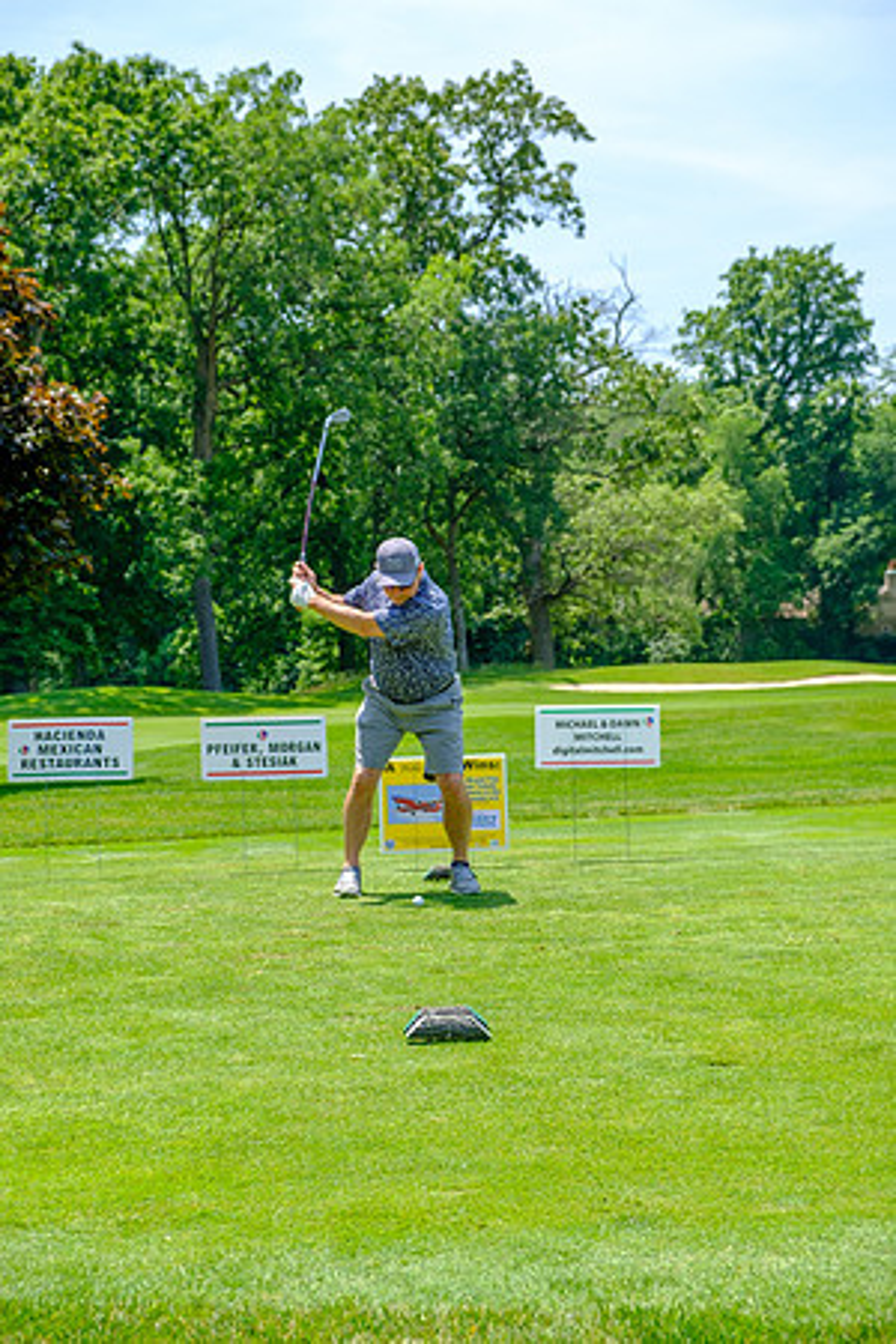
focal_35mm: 64
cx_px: 448
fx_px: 2389
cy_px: 672
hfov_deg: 21.2
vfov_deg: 31.4
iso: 200
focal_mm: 42.5
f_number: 5
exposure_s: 1/500
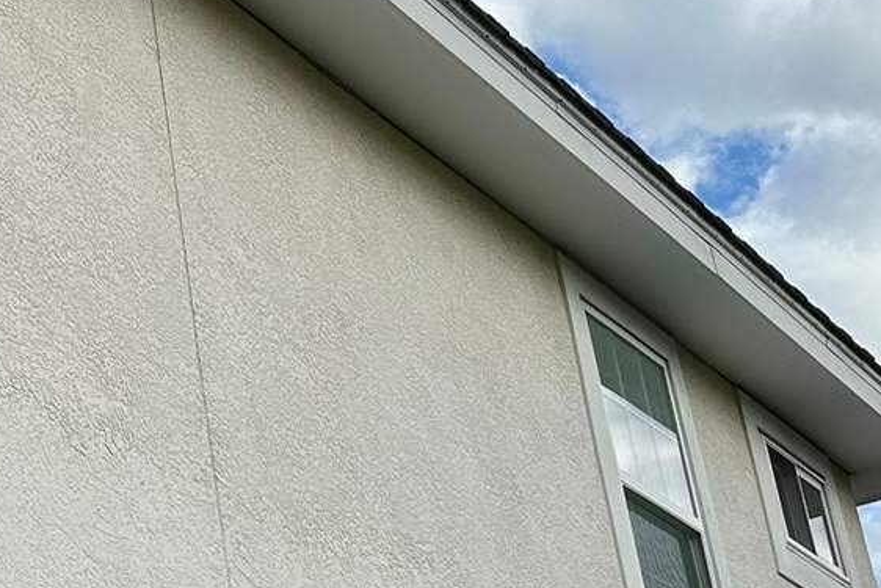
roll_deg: +3.4
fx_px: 2227
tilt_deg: +24.0
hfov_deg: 20.4
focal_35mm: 91
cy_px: 379
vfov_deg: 15.0
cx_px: -273
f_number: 1.78
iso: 80
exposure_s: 1/4184
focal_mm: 6.86
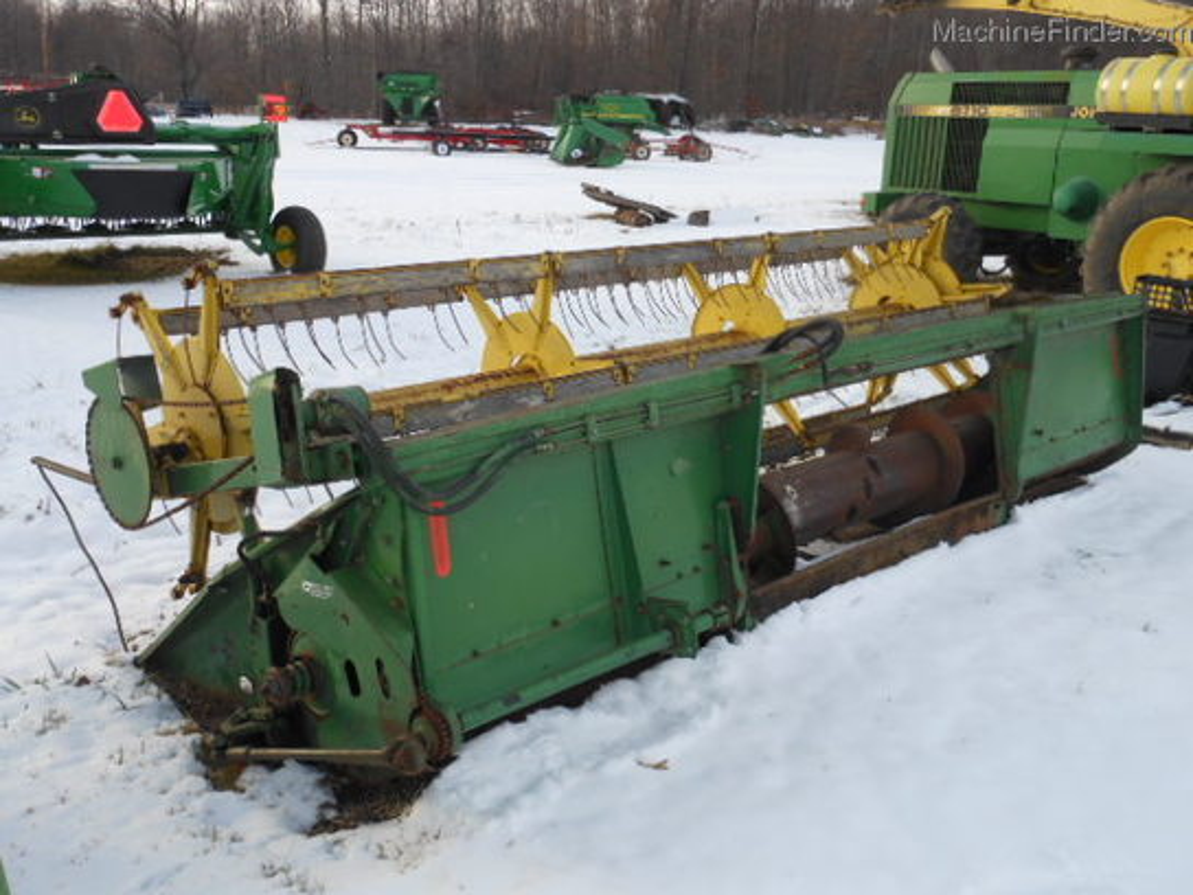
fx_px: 1137
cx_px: 596
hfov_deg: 55.4
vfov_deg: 42.9
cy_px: 448
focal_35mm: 33
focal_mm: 5.9
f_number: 4
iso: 80
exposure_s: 1/200
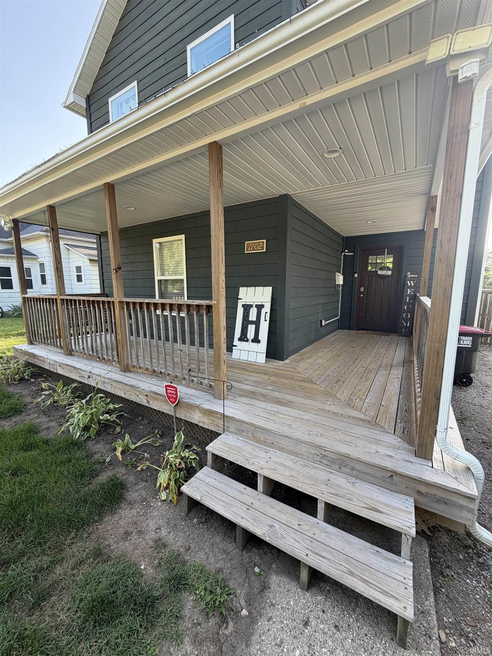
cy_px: 328
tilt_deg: -8.7
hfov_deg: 85.7
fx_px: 265
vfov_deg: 102.1
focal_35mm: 14
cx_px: 246
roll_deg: -0.8
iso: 50
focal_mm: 2.22
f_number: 2.2
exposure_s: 1/121
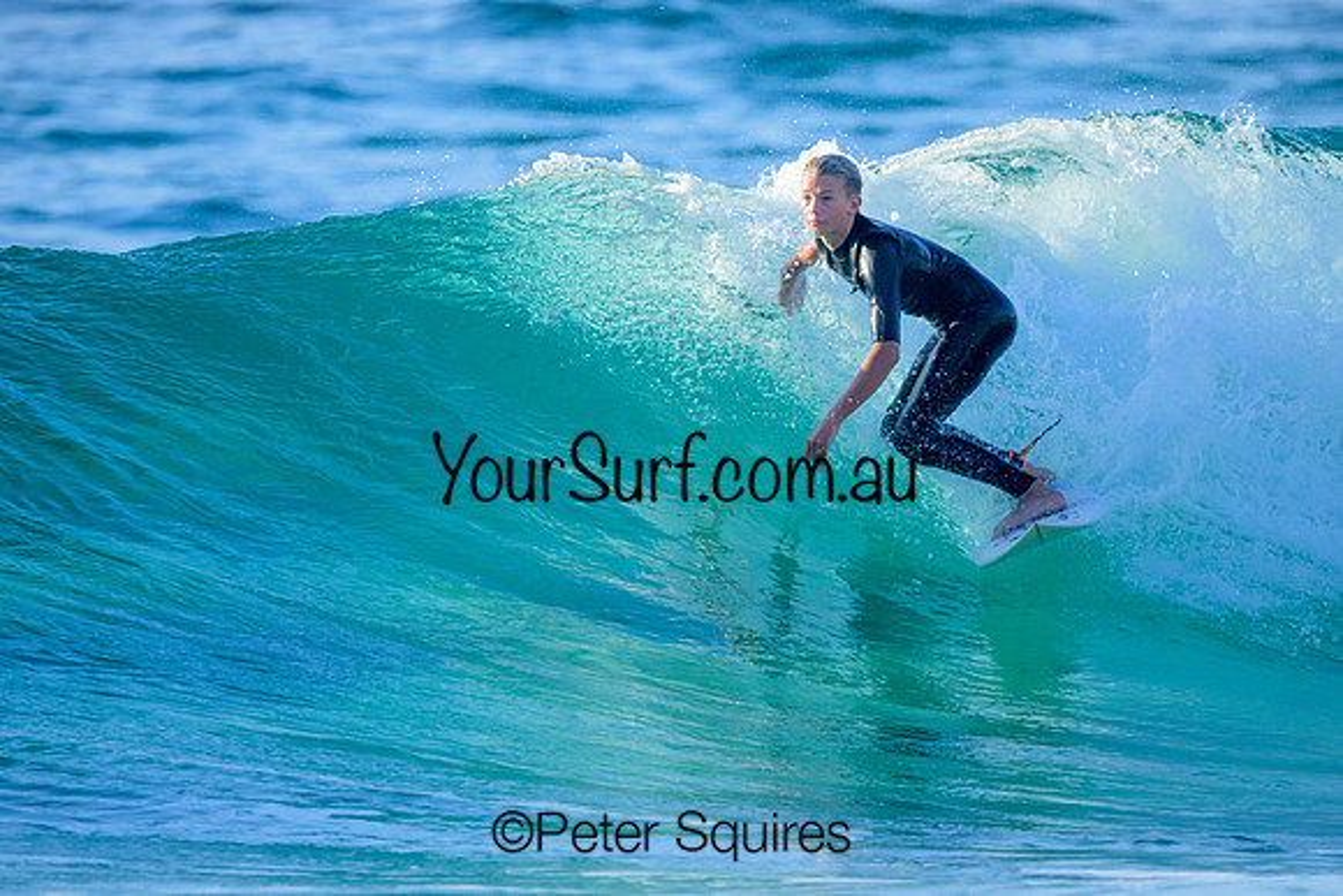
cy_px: 427
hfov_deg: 2.1
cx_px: 680
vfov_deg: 1.4
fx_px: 37525
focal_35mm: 1006
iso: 900
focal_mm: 800
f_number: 6.3
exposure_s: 1/2500
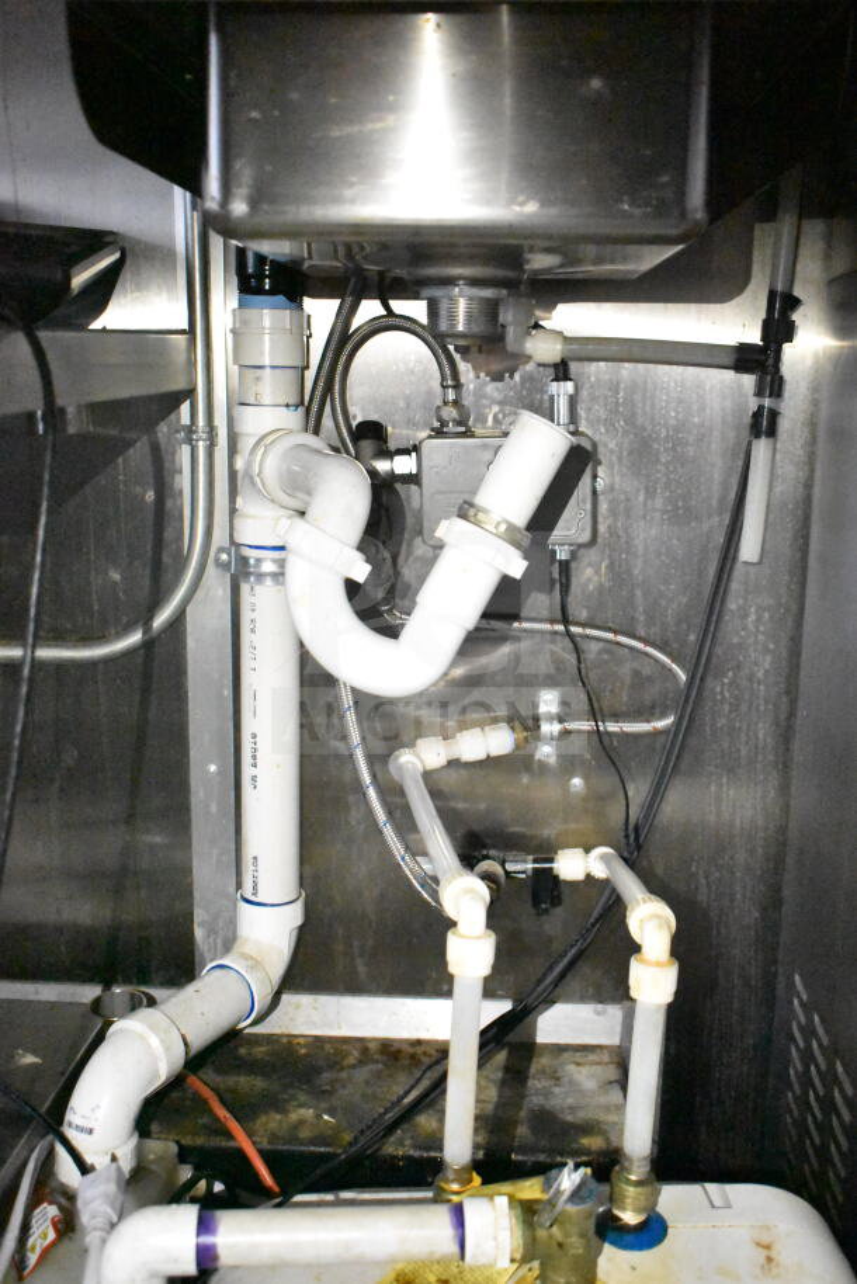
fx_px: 1284
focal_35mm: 36
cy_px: 642
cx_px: 428
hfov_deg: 36.9
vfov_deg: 53.1
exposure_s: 1/40
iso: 22800
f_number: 3.8
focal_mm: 24
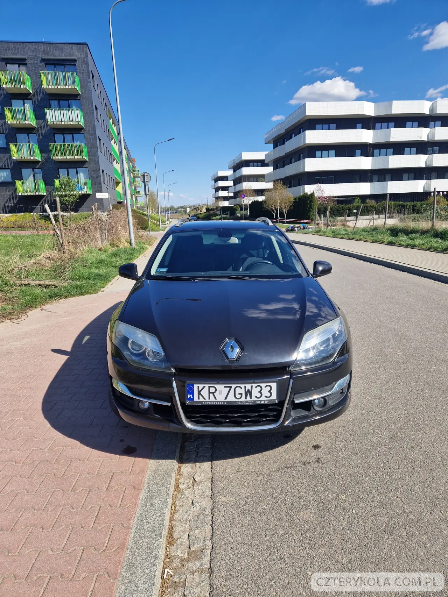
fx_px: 397
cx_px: 224
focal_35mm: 23
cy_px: 298
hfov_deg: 58.9
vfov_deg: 73.9
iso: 50
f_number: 1.8
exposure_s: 1/1292
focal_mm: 5.4
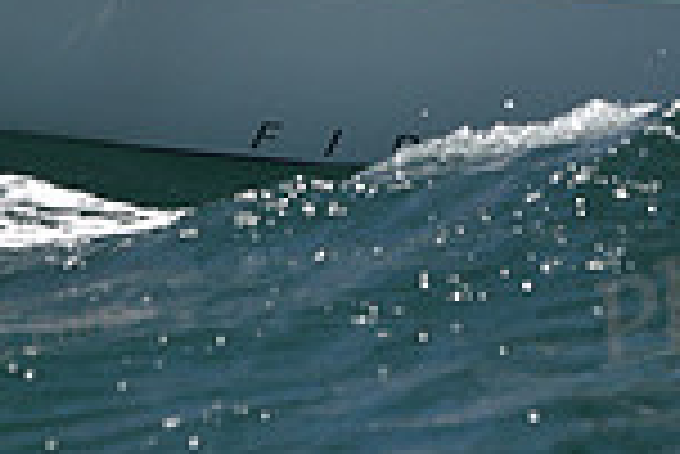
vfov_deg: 2.9
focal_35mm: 481
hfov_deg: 4.3
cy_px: -375
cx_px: 365
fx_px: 9094
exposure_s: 1/1000
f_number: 4.5
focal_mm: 125
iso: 200
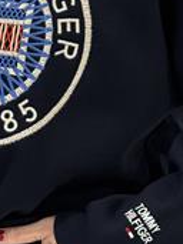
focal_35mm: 146
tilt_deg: -11.3
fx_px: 1030
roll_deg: -2.4
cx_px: 39
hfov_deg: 10.1
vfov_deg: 13.5
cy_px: 123
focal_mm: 6.76
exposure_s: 1/33
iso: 250
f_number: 1.78
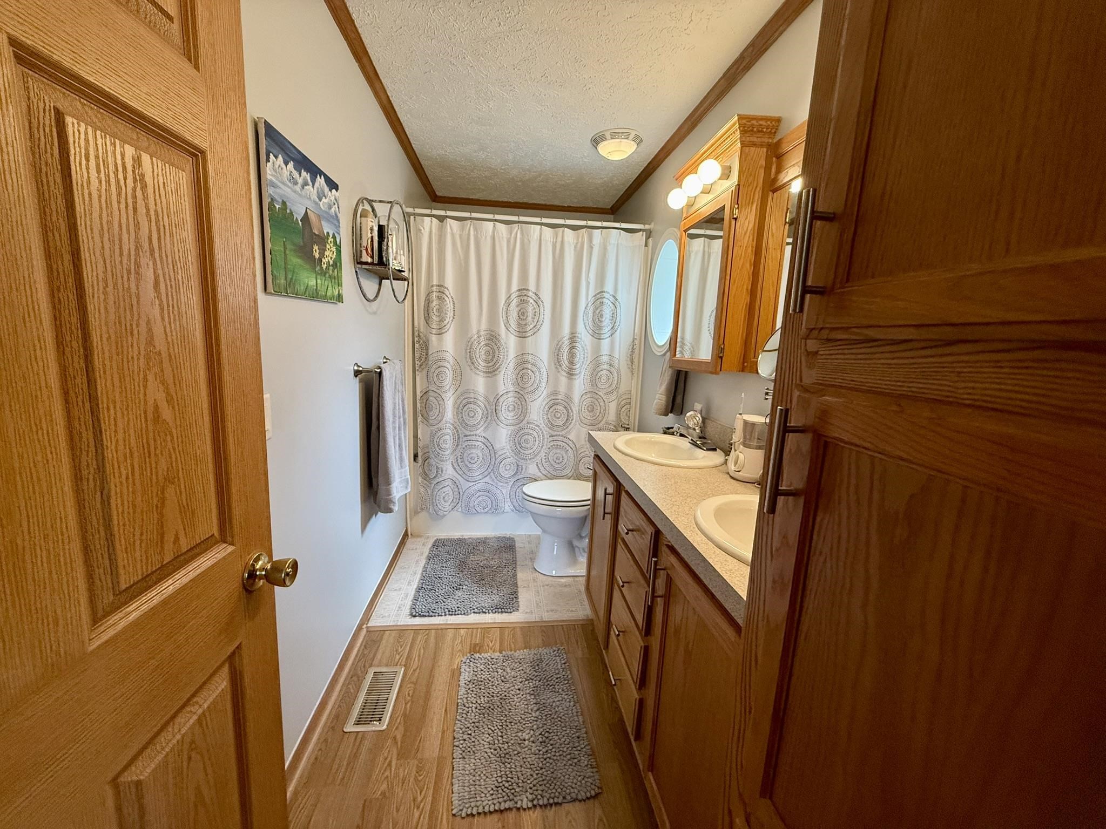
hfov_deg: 102.1
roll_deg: -2.8
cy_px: 414
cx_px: 553
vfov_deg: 85.7
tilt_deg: -7.9
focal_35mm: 14
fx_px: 447
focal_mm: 2.22
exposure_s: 1/120
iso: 250
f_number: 2.2
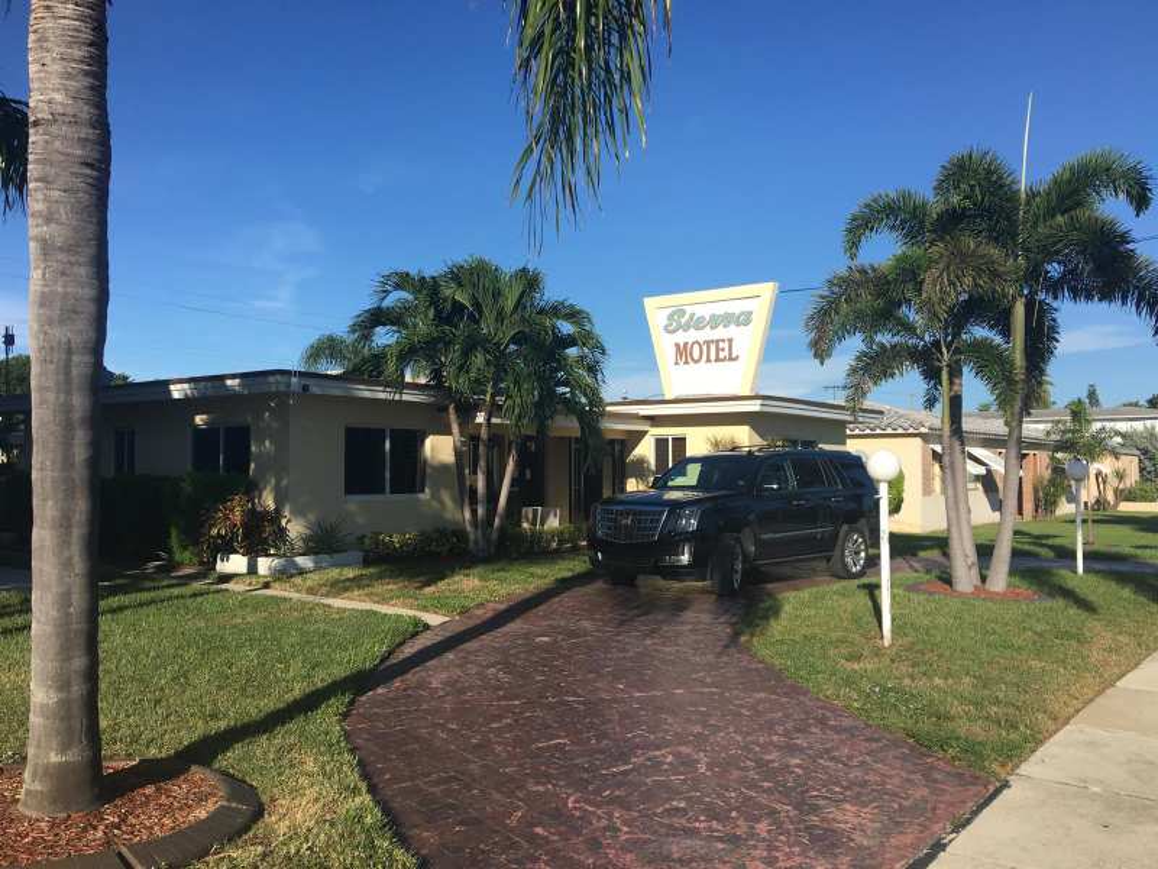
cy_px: 434
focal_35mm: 29
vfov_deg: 48.2
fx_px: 970
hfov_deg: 61.7
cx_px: 579
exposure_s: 1/1538
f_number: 2.2
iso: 25
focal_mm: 4.15
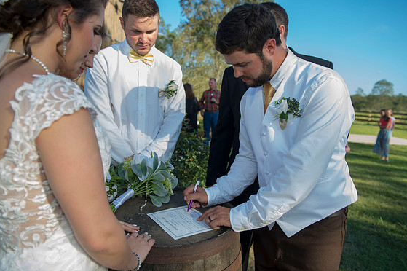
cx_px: 207
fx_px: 316
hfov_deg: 65.5
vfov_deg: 46.3
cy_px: 138
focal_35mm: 28
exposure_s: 1/320
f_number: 4.5
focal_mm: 27
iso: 200
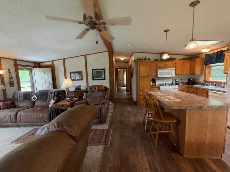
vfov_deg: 85.7
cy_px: 86
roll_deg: +3.1
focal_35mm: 14
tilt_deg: -5.7
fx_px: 93
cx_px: 115
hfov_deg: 102.1
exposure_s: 1/120
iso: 80
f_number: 2.2
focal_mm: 2.22
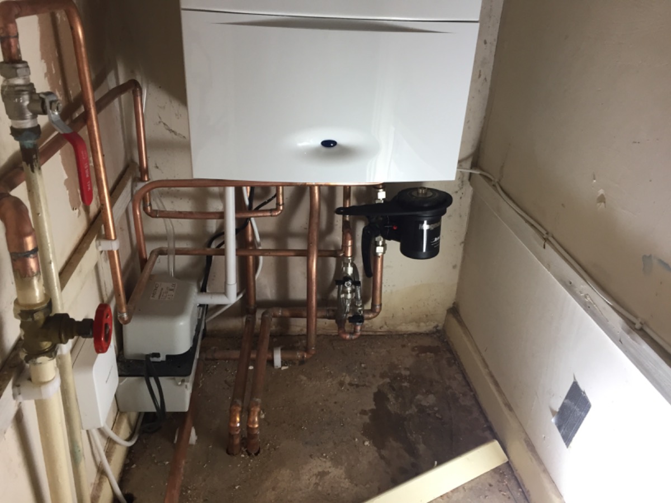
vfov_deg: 48.2
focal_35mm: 29
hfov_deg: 61.7
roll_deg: -2.5
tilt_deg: -26.3
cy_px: 252
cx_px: 336
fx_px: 562
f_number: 2.2
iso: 50
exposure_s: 1/33
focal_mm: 4.15
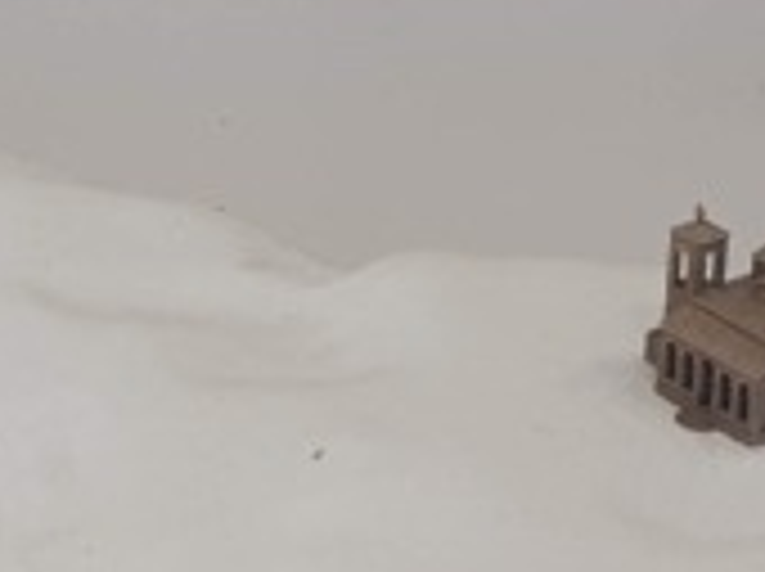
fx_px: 3465
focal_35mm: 157
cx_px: 333
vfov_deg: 8.8
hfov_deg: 12.6
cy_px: 1189
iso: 80
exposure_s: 1/100
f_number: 2.4
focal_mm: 4.32
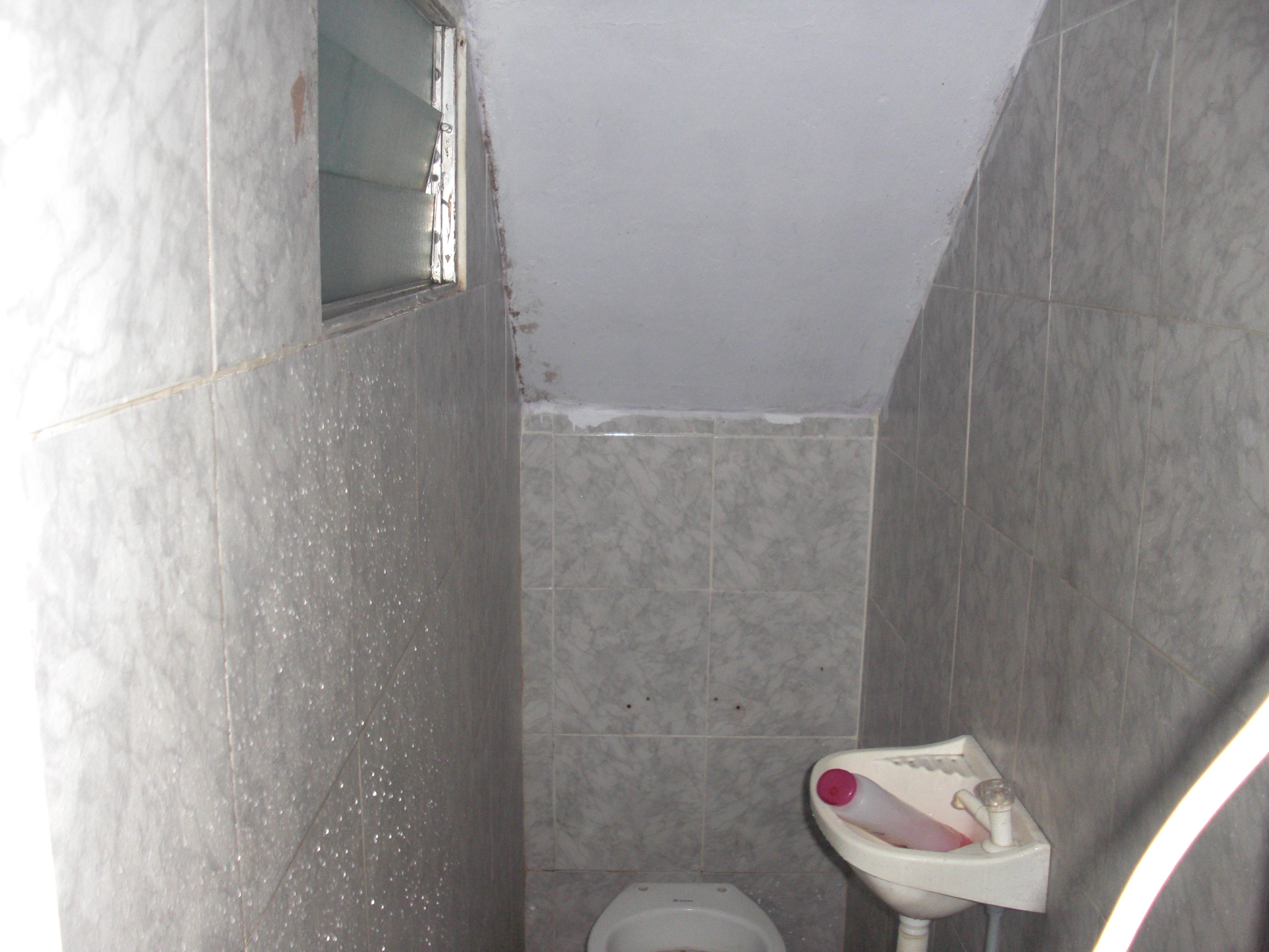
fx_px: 1320
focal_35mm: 36
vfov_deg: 39.7
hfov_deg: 51.4
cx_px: 634
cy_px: 476
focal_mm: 6.3
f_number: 2.8
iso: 200
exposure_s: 1/60
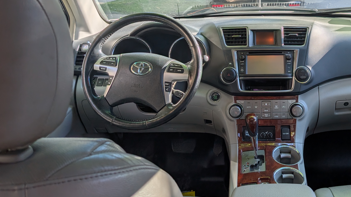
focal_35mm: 40
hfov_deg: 48.5
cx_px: 263
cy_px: 21
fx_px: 372
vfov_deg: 28.6
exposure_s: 1/359
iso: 20
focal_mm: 6.9
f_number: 1.68
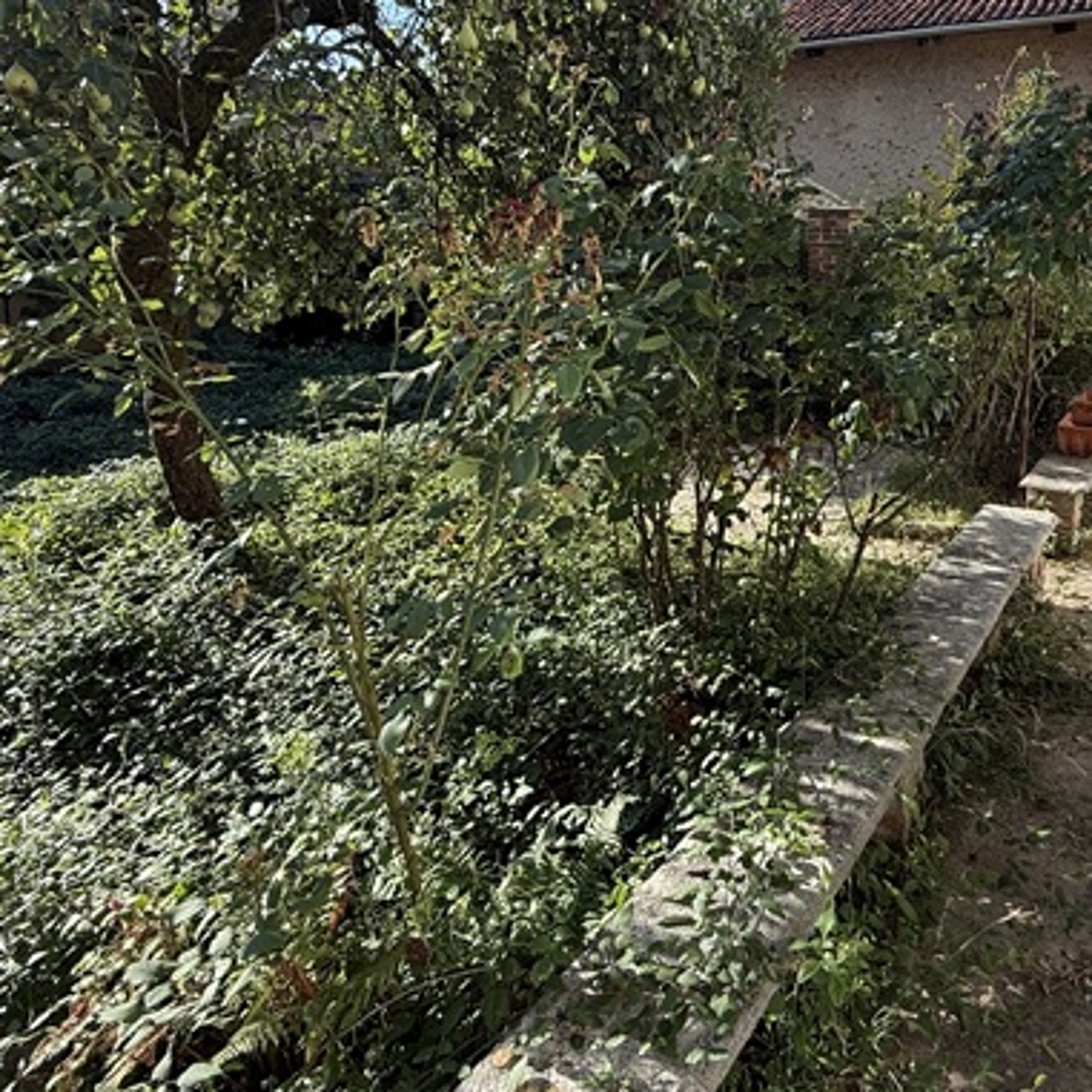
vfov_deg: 59.0
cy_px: 332
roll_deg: -1.1
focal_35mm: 26
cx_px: 742
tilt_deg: -5.9
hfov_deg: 59.3
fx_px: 928
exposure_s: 1/559
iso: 64
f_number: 2.2
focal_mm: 2.22
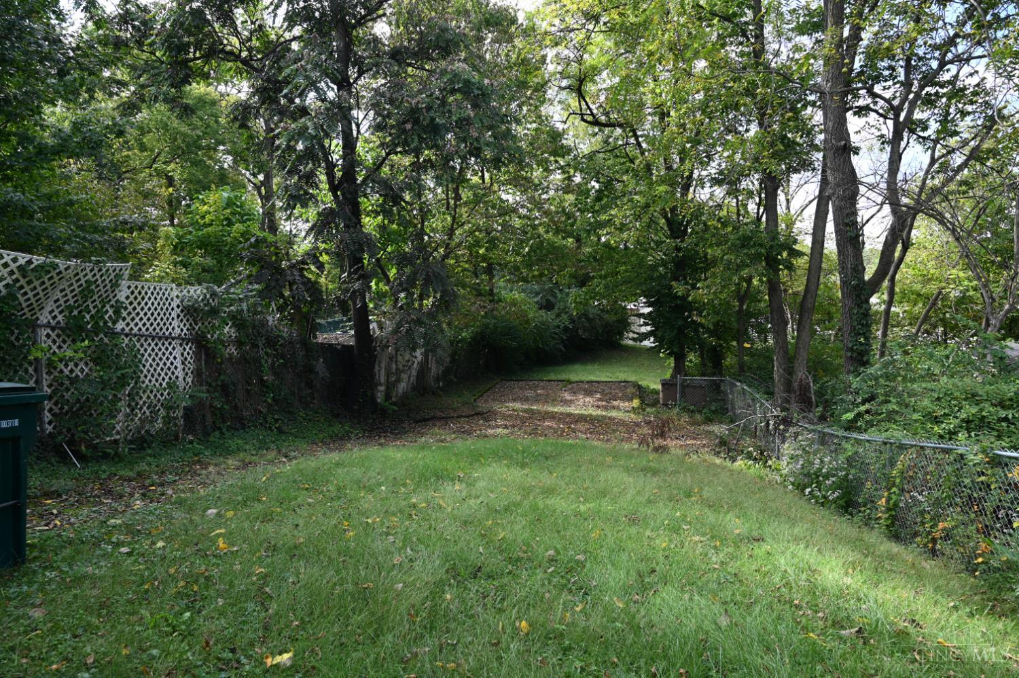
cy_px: 339
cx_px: 510
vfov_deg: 53.1
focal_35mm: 24
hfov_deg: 73.8
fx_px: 679
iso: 100
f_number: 5
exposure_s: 1/100
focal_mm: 24
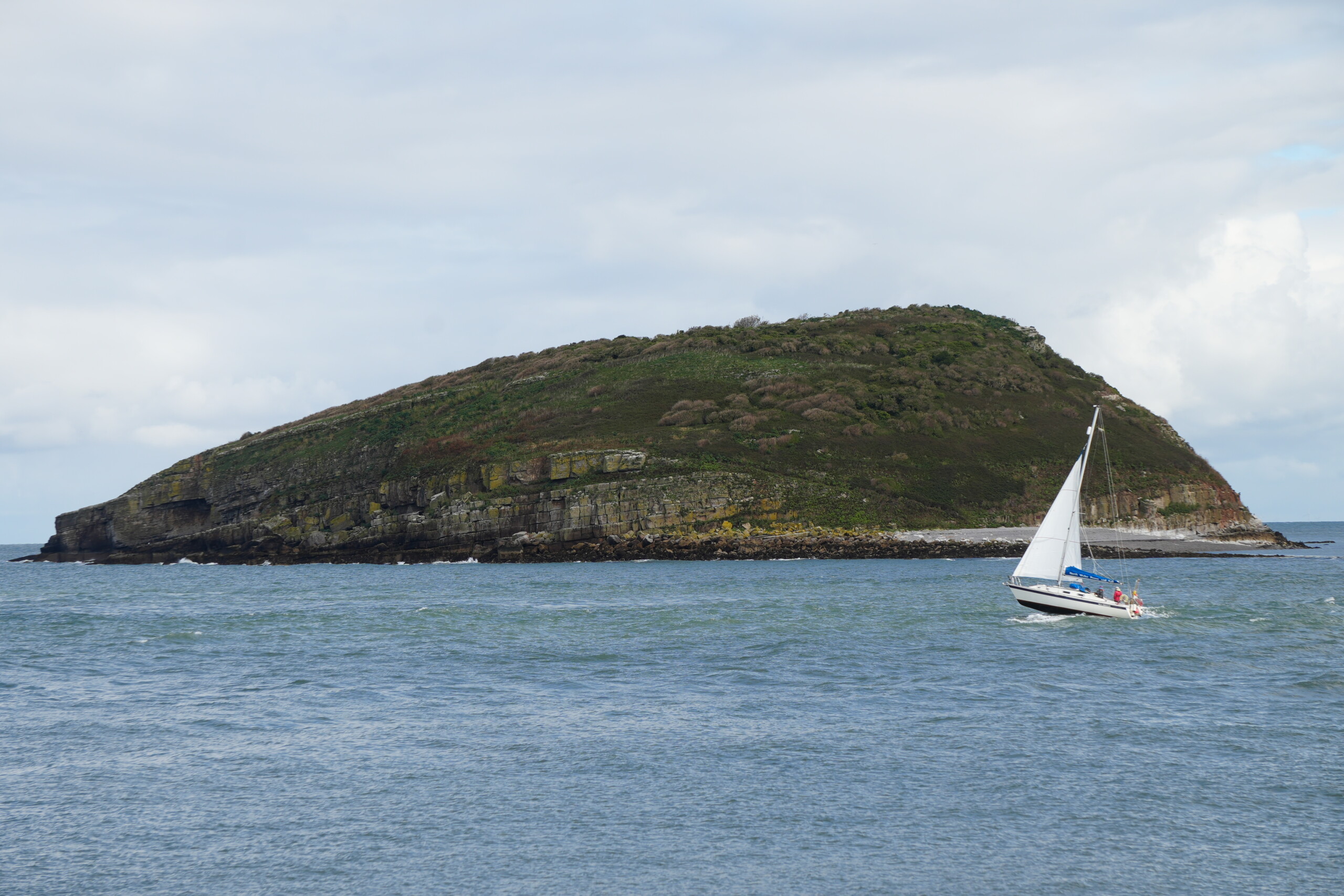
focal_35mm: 106
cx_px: 672
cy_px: 448
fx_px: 3957
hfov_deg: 19.3
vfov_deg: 12.9
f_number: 8
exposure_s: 1/200
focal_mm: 71
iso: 100
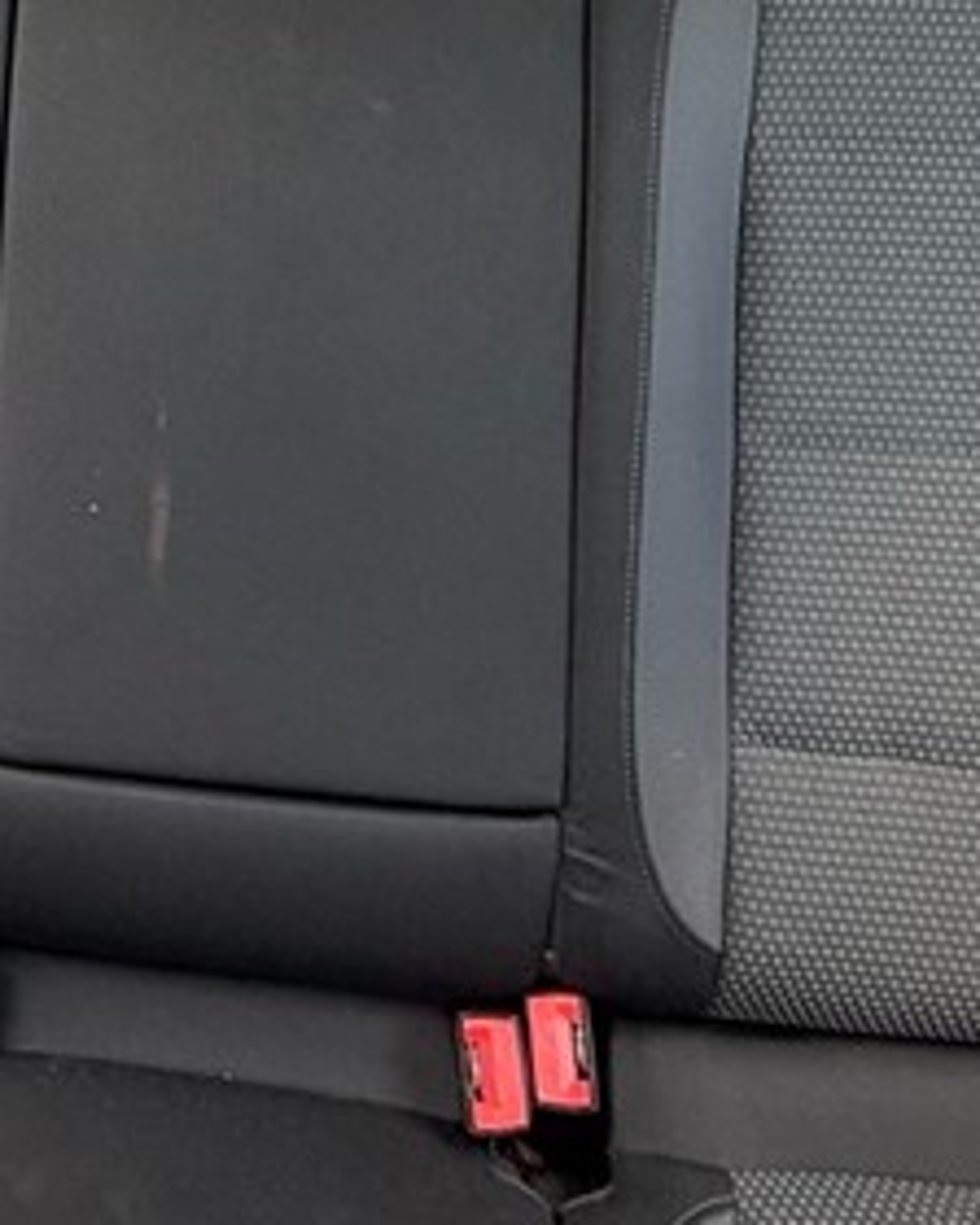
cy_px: 35
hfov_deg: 28.8
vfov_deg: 34.4
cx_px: 66
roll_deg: +0.7
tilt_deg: -14.1
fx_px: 1813
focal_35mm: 50
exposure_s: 1/99
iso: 125
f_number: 2.2
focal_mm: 2.22
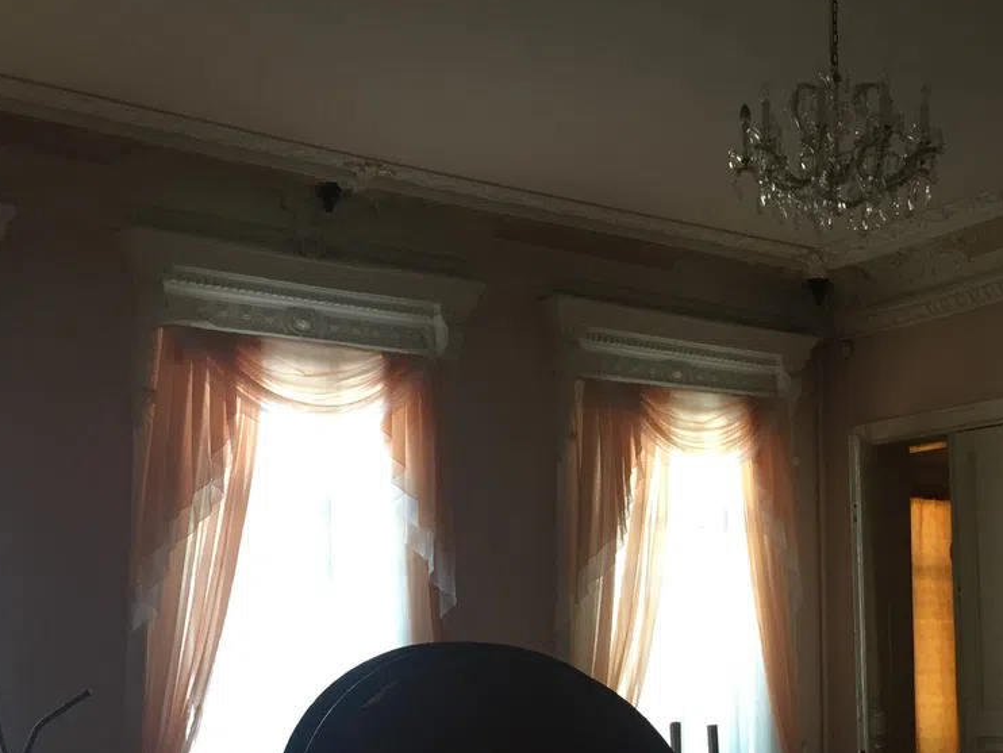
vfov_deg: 28.9
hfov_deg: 38.0
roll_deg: +2.0
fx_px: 1449
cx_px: 618
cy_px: 511
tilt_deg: +3.9
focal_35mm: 50
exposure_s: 1/33
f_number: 2.2
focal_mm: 4.15
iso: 100
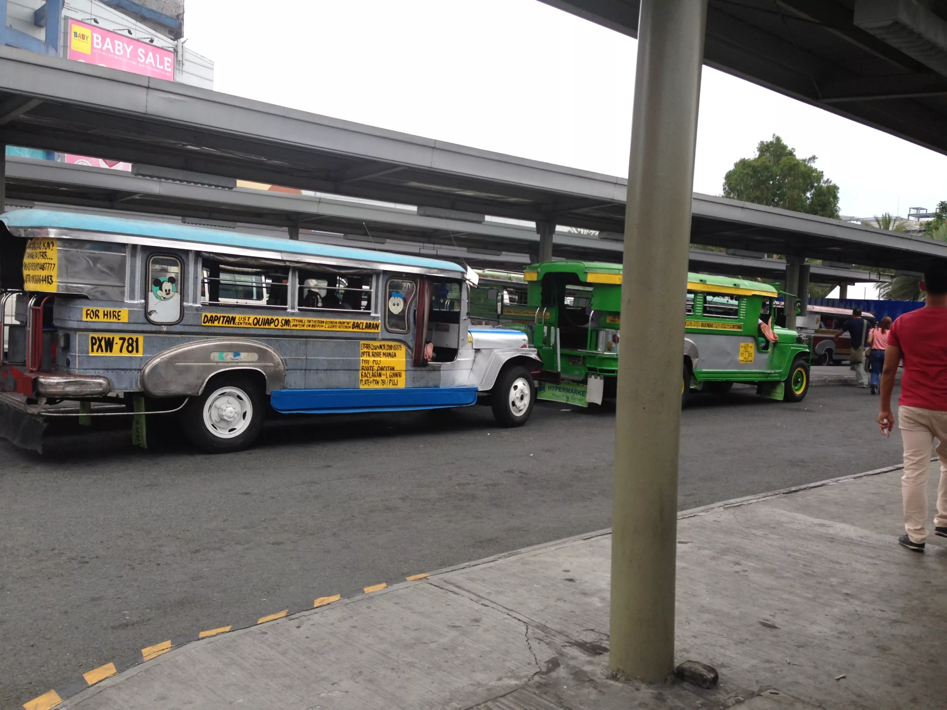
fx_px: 903
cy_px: 355
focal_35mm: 33
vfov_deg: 42.9
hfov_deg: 55.4
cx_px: 474
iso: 50
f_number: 2.4
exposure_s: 1/542
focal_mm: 4.12
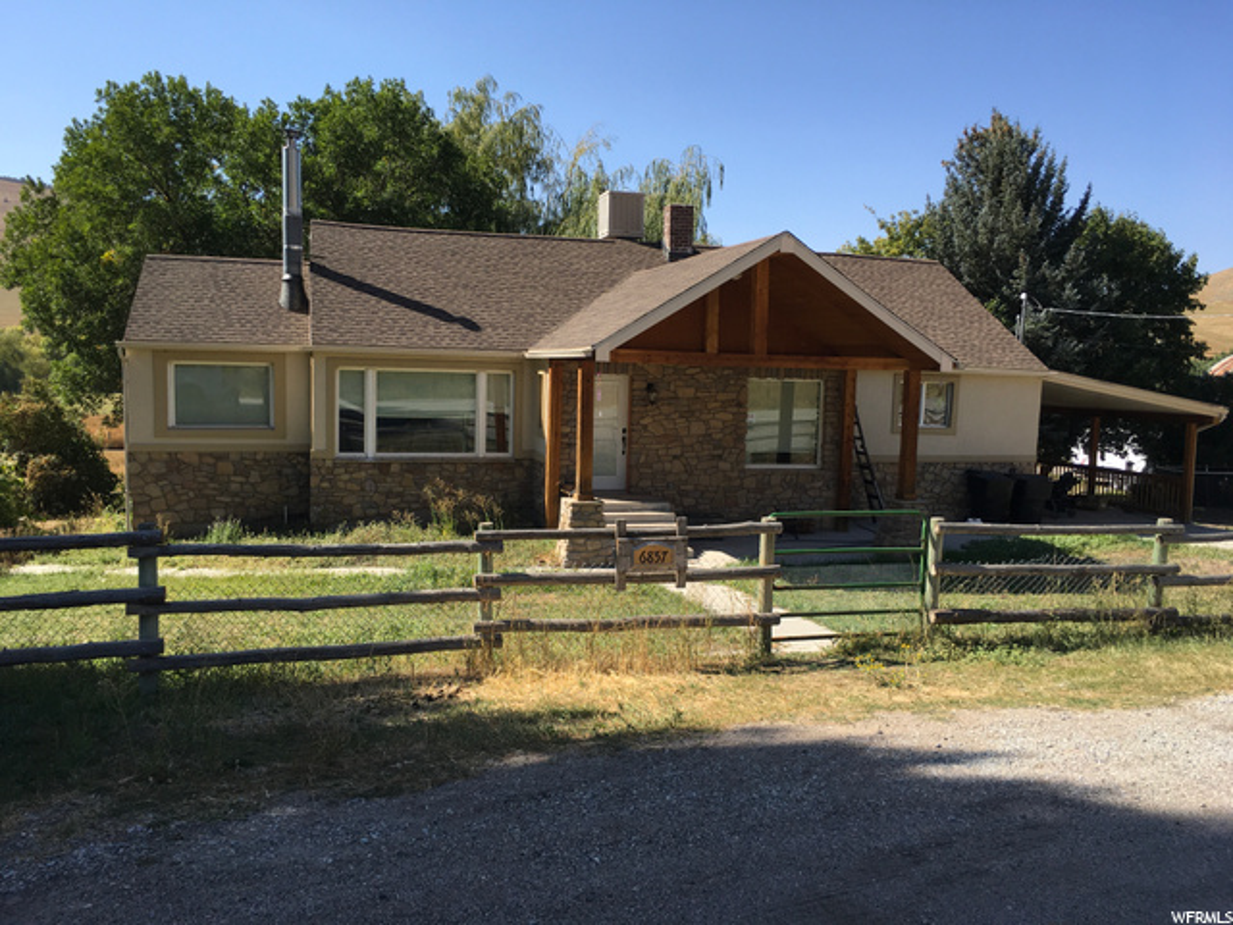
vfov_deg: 48.2
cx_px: 616
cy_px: 462
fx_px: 1033
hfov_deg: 61.7
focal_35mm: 29
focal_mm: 4.15
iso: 25
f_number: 2.2
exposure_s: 1/986
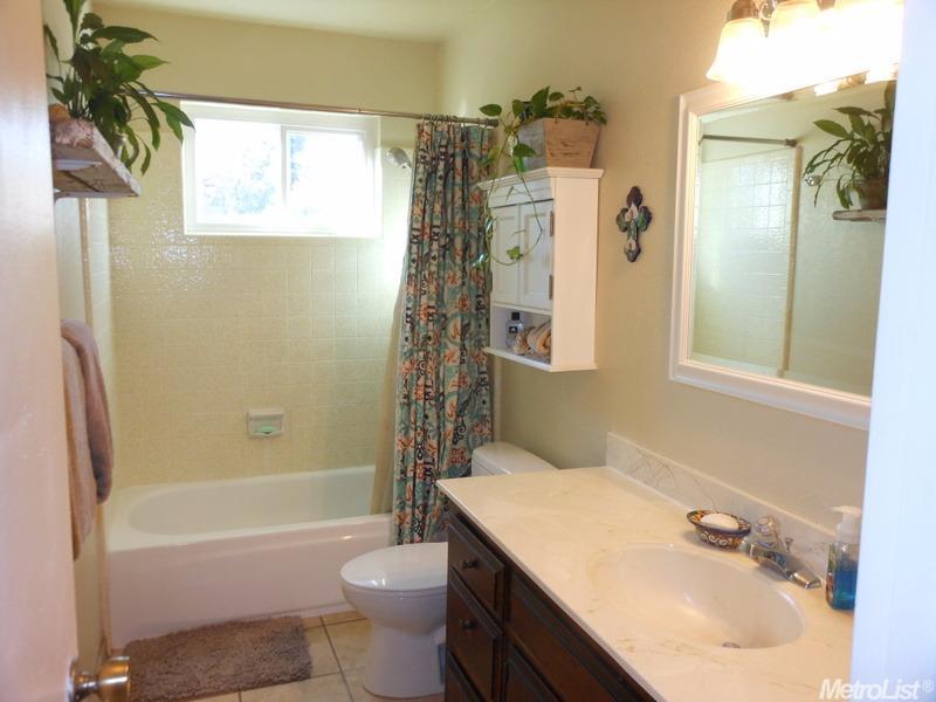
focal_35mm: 28
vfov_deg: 49.7
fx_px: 757
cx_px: 468
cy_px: 351
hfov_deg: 63.4
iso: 200
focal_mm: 5
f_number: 3.7
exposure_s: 1/30
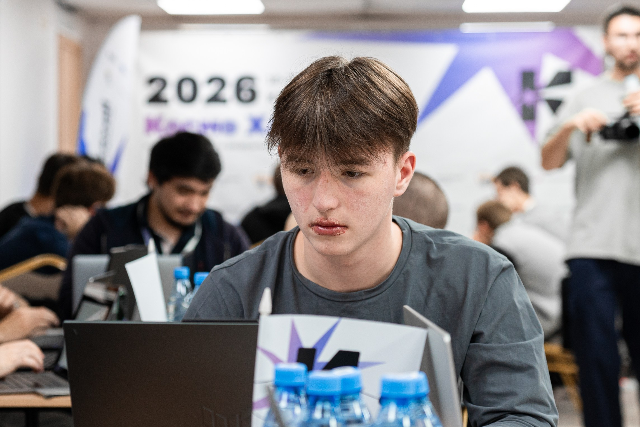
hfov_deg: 23.8
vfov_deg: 16.0
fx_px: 1521
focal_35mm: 86
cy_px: 204
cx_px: 320
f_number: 2.8
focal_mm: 54.4
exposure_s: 1/125
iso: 640
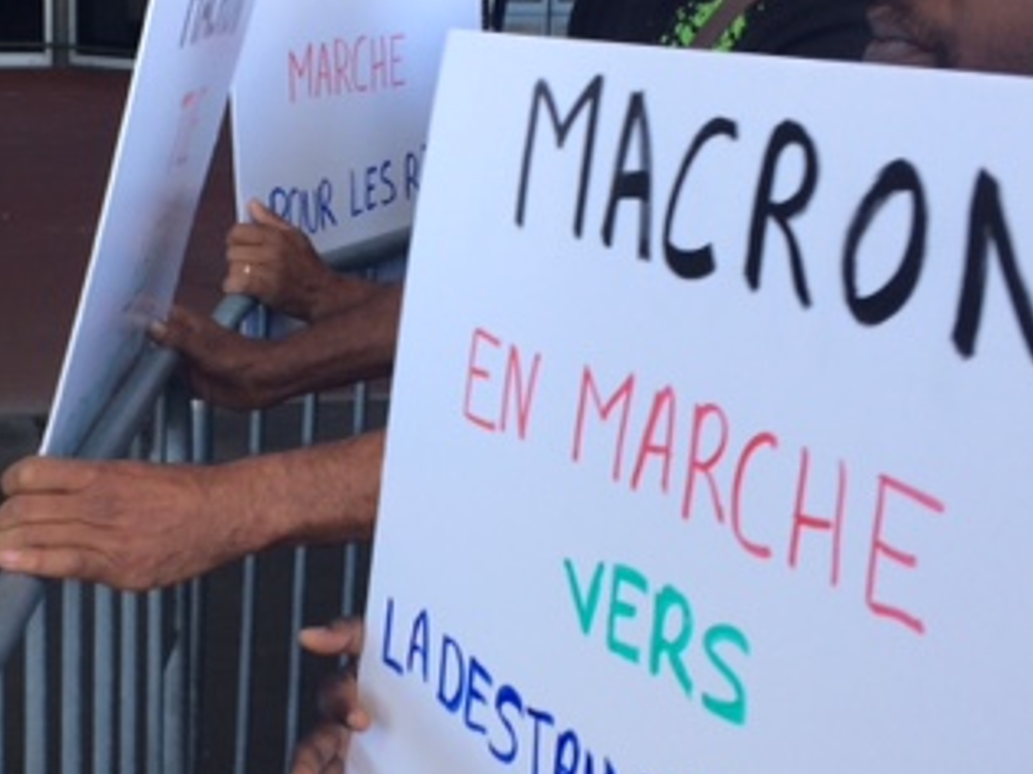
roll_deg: -0.9
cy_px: 341
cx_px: 236
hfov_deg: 32.0
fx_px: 1760
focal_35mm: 59
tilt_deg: -16.4
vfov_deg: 24.8
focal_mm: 4.15
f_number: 2.2
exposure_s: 1/100
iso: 40
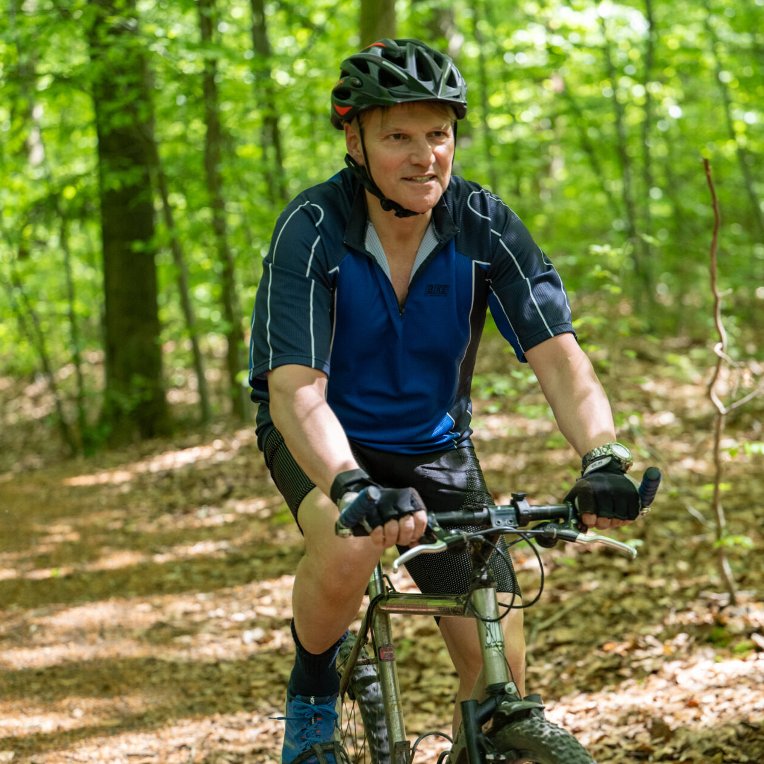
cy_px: 384
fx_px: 2247
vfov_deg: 19.3
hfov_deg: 19.3
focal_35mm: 90
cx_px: 435
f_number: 2.8
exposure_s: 1/1250
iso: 1250
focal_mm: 70
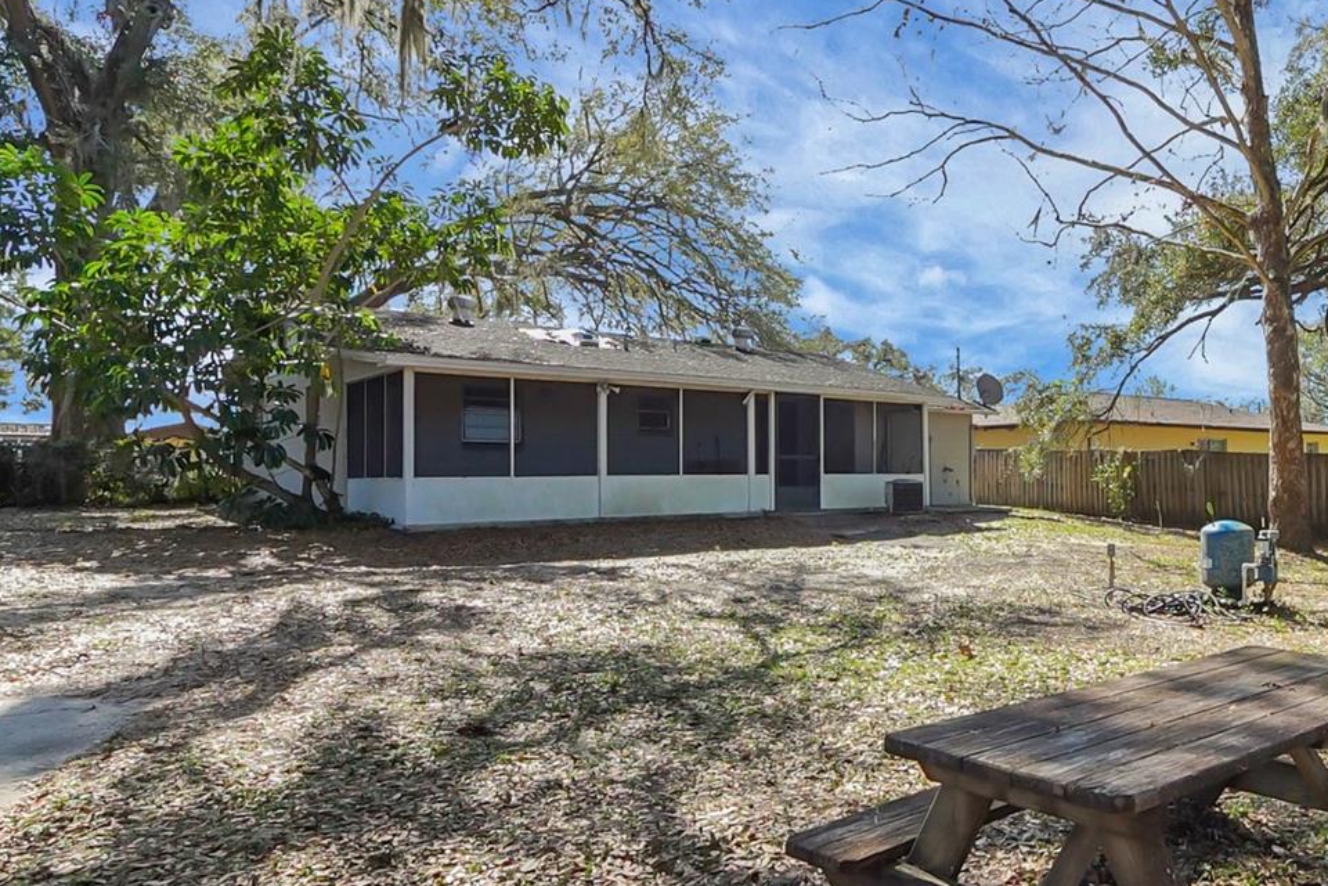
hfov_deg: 66.1
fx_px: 922
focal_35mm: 25
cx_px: 1028
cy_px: 502
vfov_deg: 51.1
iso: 1000
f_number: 7.1
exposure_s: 1/800
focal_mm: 10
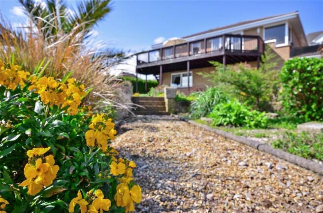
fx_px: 215
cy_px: 106
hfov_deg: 73.9
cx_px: 162
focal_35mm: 24
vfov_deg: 52.9
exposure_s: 1/320
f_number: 9
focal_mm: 16
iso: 200
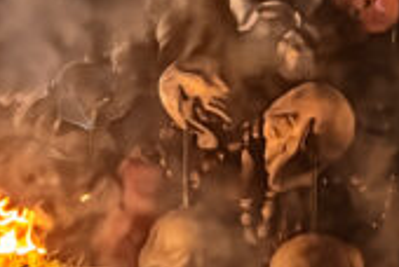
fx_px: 977
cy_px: 231
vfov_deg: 15.4
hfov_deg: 23.0
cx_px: 273
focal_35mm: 88
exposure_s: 1/320
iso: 4000
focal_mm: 24
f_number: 4.5
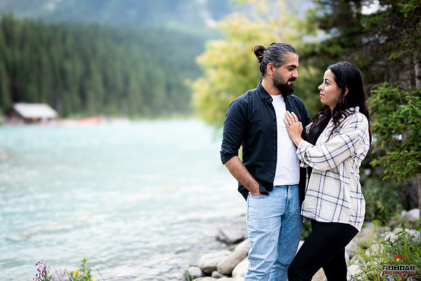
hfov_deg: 54.4
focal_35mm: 35
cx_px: 210
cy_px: 140
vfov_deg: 37.9
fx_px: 409
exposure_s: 1/6400
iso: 200
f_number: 1.2
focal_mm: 35
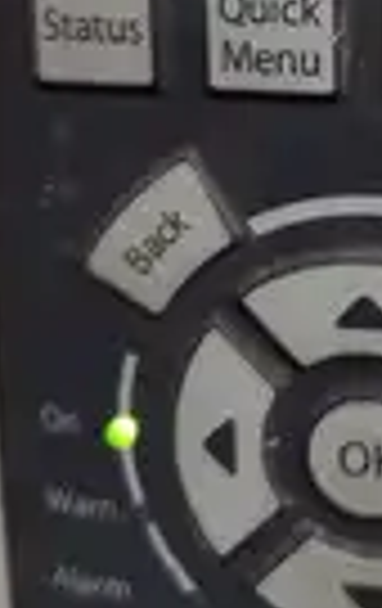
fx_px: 1193
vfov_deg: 27.4
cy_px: 50
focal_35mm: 72
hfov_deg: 17.2
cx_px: 481
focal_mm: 5.4
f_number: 1.8
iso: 500
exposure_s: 1/120
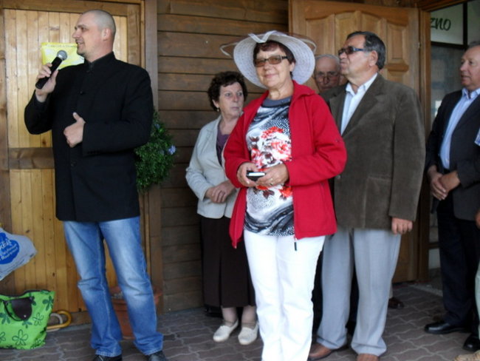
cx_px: 240
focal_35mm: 38
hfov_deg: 49.0
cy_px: 180
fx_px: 527
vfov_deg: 37.7
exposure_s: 1/45
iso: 80
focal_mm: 6.3
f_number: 2.8
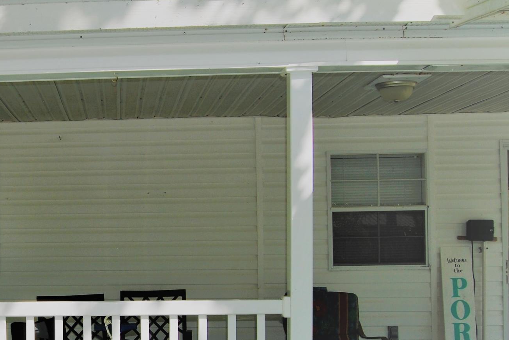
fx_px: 878
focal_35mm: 62
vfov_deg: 21.8
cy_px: 247
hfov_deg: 30.3
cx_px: 14
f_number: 10
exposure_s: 1/200
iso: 100
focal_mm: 18
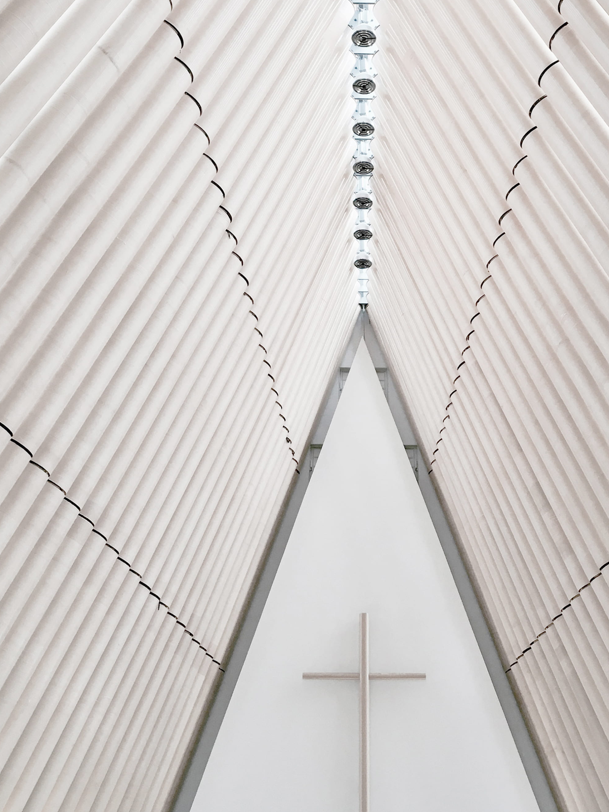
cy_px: 247
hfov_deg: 32.8
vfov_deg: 42.2
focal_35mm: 44
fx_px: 1032
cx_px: 365
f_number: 2.2
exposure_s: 1/33
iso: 25
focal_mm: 4.15
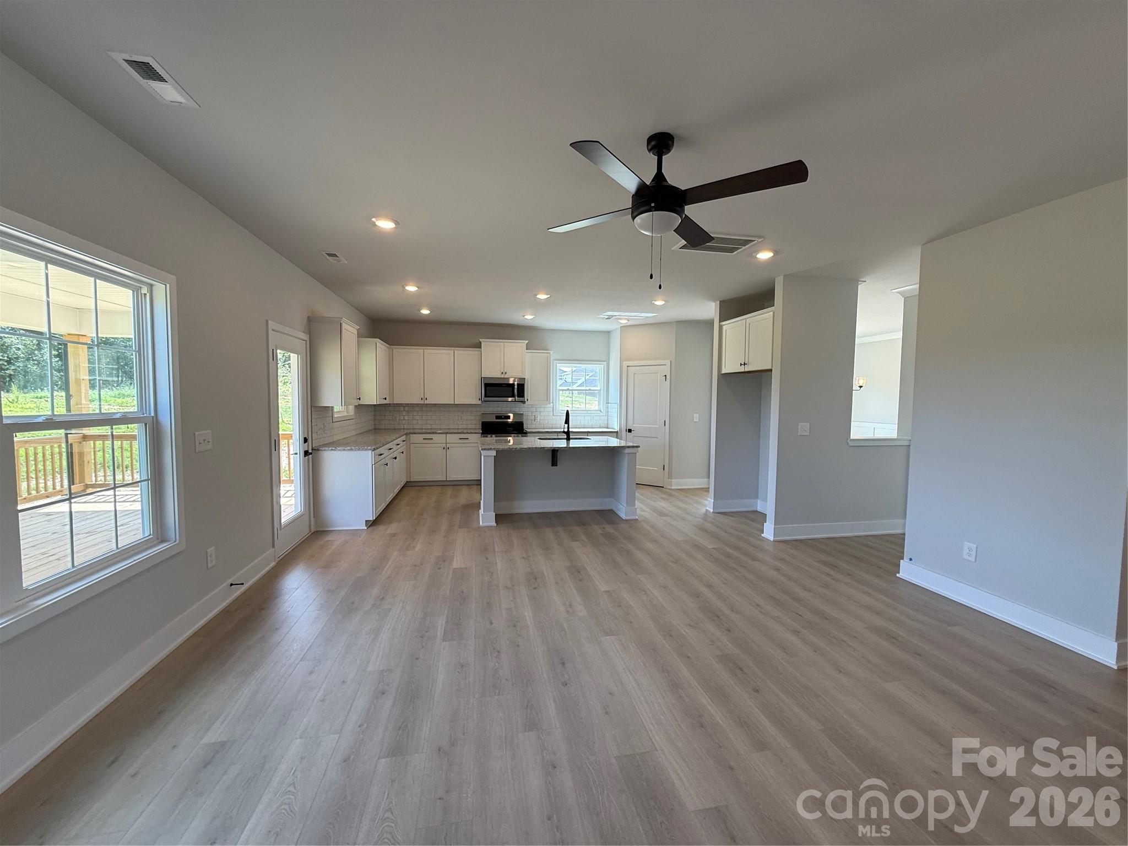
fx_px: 456
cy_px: 423
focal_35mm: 14
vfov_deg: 85.7
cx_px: 564
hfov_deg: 102.1
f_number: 2.2
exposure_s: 1/120
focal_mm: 2.22
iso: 80
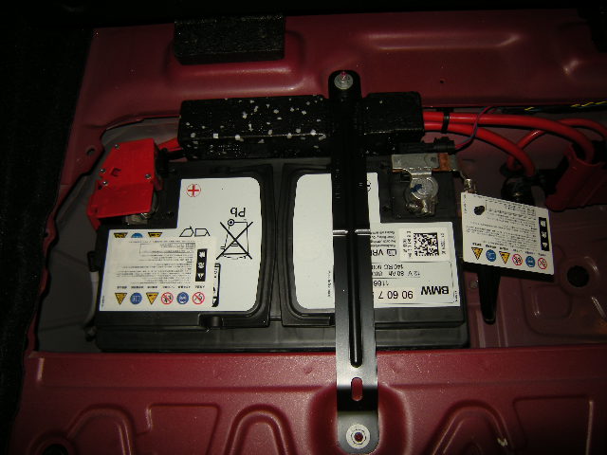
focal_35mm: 28
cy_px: 228
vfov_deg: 49.7
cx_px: 304
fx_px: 491
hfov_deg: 63.4
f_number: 2.8
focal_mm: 4.7
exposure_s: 1/60
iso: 64
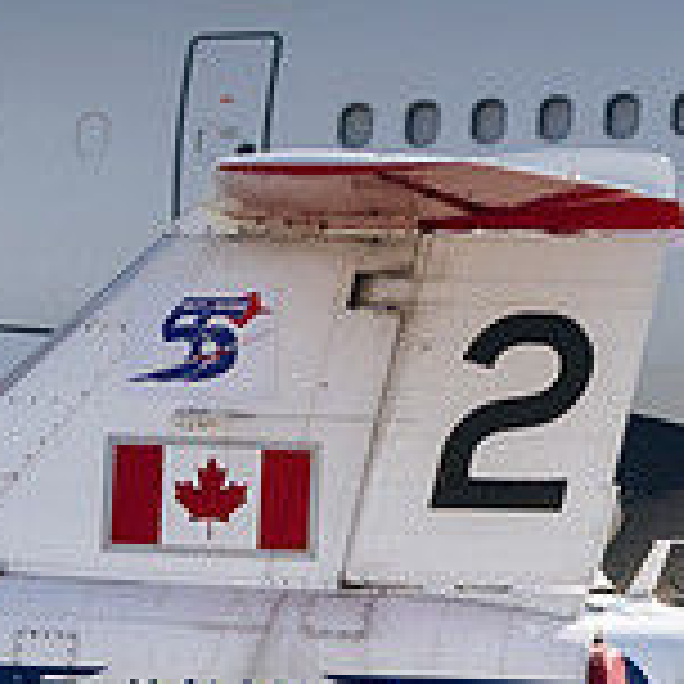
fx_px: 13704
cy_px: 535
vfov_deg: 2.9
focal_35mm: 613
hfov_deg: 2.9
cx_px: 681
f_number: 5.6
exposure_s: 1/160
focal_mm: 180
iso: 100
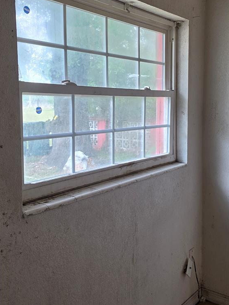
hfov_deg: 38.6
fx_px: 327
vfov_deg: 50.1
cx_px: 121
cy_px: 137
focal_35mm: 37
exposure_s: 1/120
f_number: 1.4
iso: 50
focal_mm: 6.5
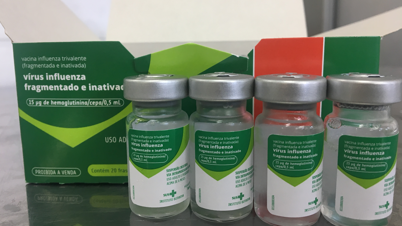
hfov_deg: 61.0
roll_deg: +0.8
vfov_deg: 36.6
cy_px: 100
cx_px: 200
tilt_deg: -9.5
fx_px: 341
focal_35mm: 32
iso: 64
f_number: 2.2
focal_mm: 4.15
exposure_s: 1/30
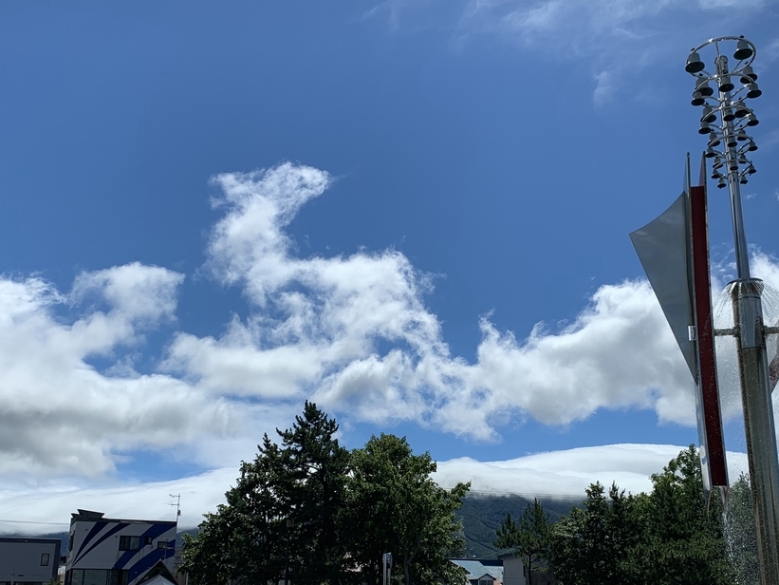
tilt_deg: +14.9
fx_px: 855
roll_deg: -1.1
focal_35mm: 38
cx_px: 440
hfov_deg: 48.8
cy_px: 385
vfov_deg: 37.4
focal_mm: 4.25
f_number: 1.8
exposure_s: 1/5714
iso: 25
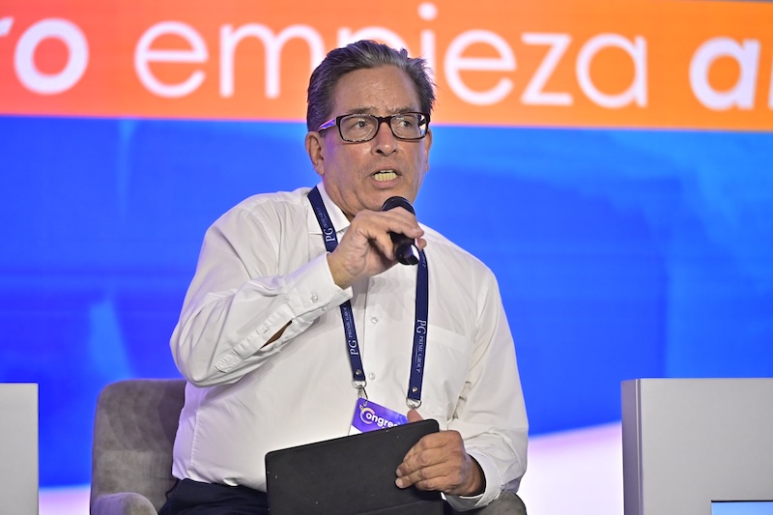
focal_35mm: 180
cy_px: 258
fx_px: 3864
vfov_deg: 7.6
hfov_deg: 11.4
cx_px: 386
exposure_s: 1/400
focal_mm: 180
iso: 2000
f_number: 2.8
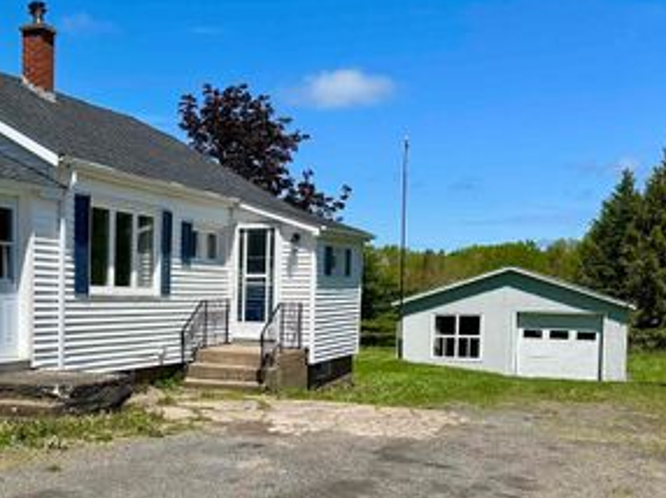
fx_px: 807
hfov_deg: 42.0
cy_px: 263
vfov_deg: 34.3
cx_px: 98
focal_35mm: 42
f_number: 1.78
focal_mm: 6.86
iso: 80
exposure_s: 1/5848
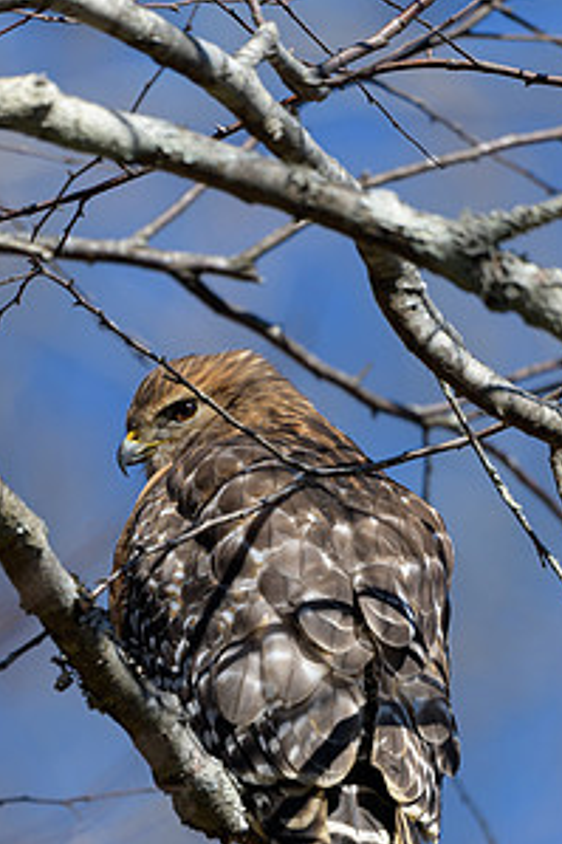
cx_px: 302
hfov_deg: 1.8
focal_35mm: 752
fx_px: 17628
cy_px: 610
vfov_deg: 2.7
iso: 180
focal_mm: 500
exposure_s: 1/1000
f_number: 5.6
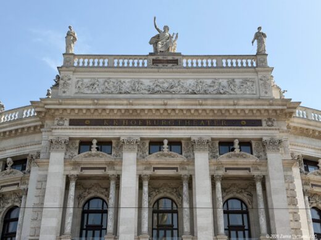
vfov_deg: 30.3
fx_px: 445
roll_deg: +0.3
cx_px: 160
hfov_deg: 39.7
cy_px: 120
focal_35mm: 48
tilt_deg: +26.7
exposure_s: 1/3704
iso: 64
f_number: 1.78
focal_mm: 6.76
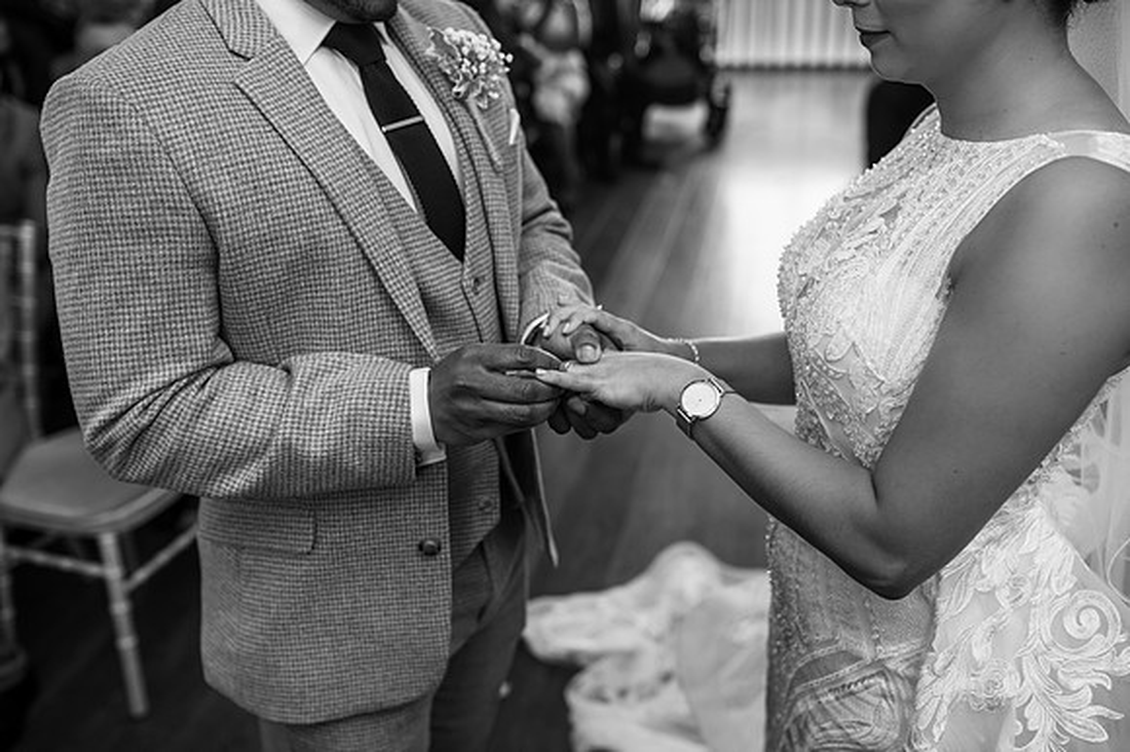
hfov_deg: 54.5
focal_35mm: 35
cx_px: 565
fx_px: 1098
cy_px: 376
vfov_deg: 37.8
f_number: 2.8
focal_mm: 35
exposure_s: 1/100
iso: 200
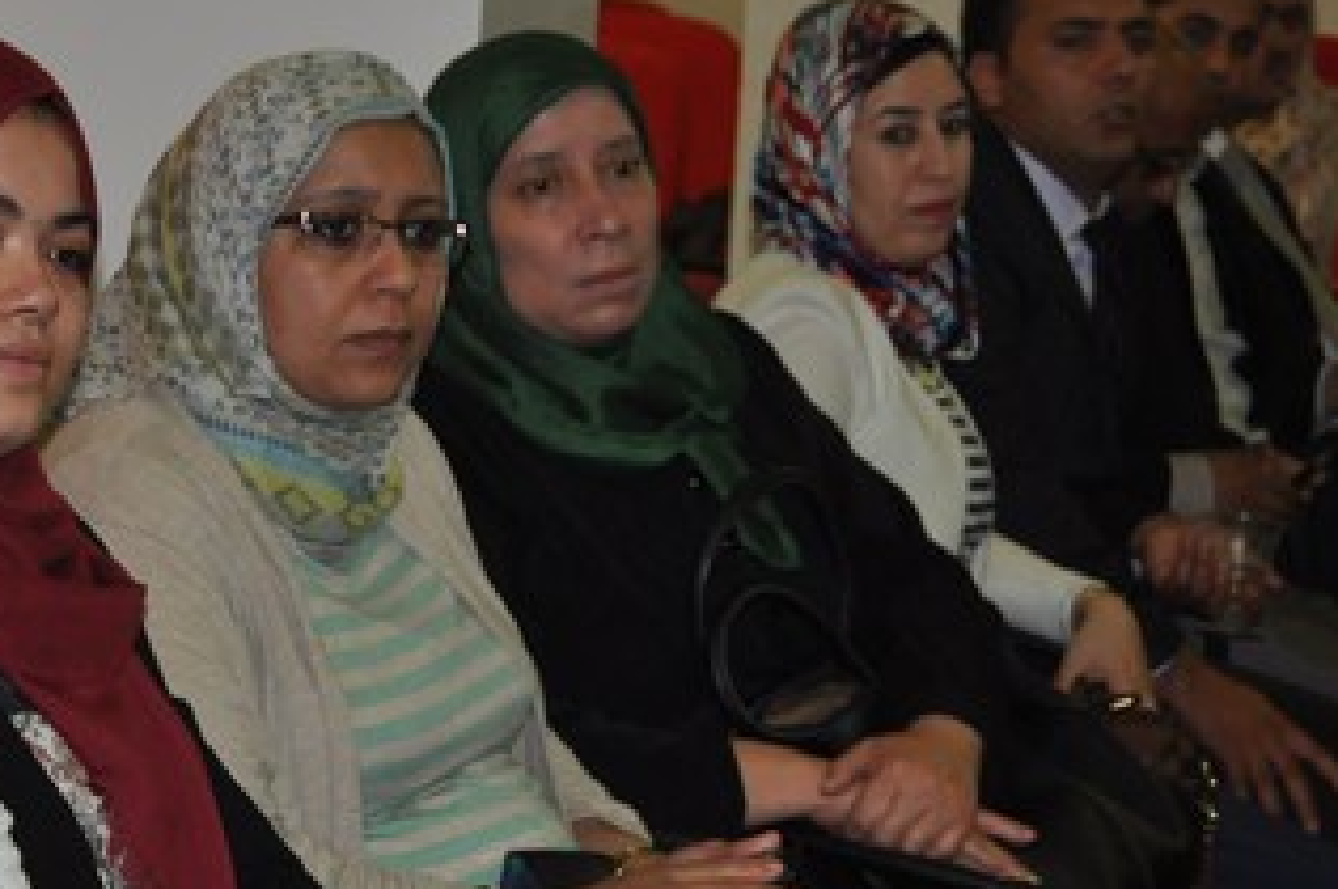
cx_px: 174
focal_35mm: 146
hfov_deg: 14.0
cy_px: 578
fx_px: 5421
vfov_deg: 9.4
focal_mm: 48
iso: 800
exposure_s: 1/60
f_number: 5.3
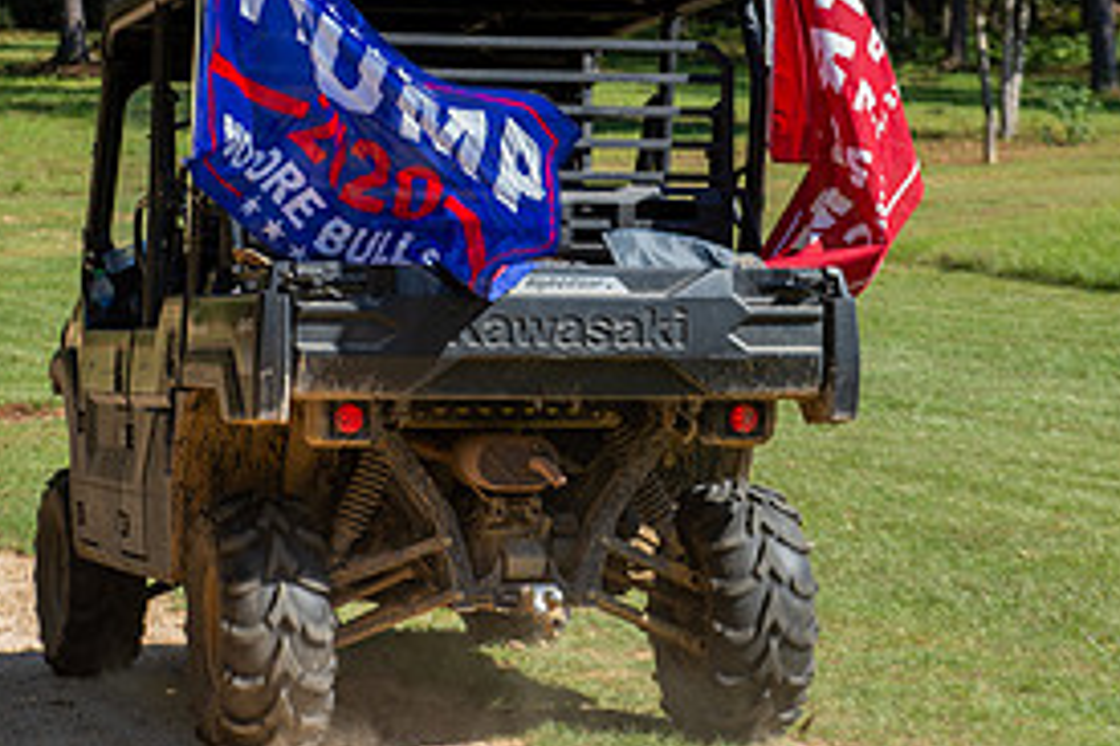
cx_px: 599
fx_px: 4073
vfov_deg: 10.4
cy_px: 147
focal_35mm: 131
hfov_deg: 15.7
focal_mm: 62
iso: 125
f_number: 6.3
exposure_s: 1/160
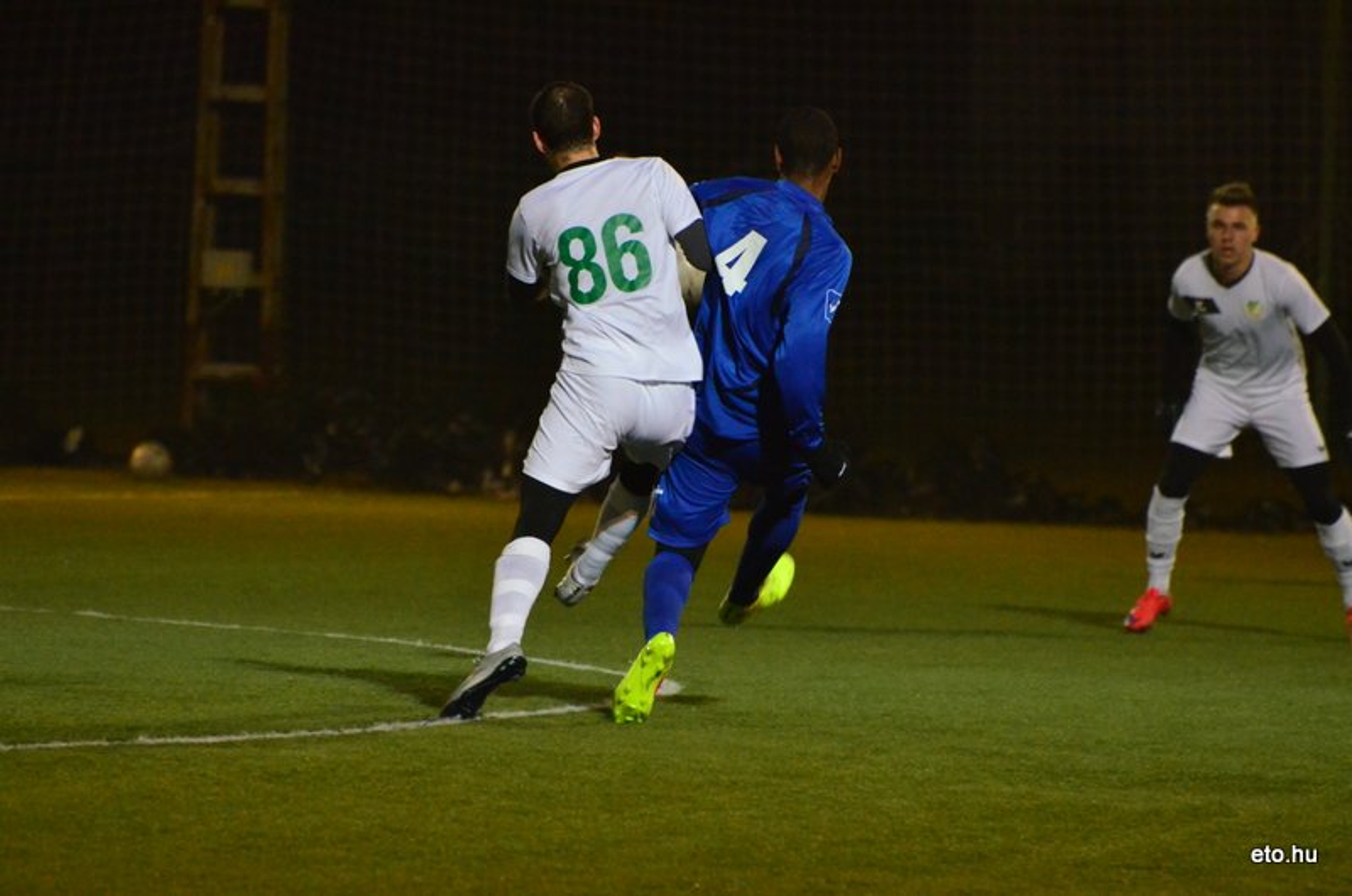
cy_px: 448
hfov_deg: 5.5
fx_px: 14055
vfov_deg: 3.7
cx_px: 676
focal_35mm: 375
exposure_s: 1/250
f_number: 5.6
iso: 5000
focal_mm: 250
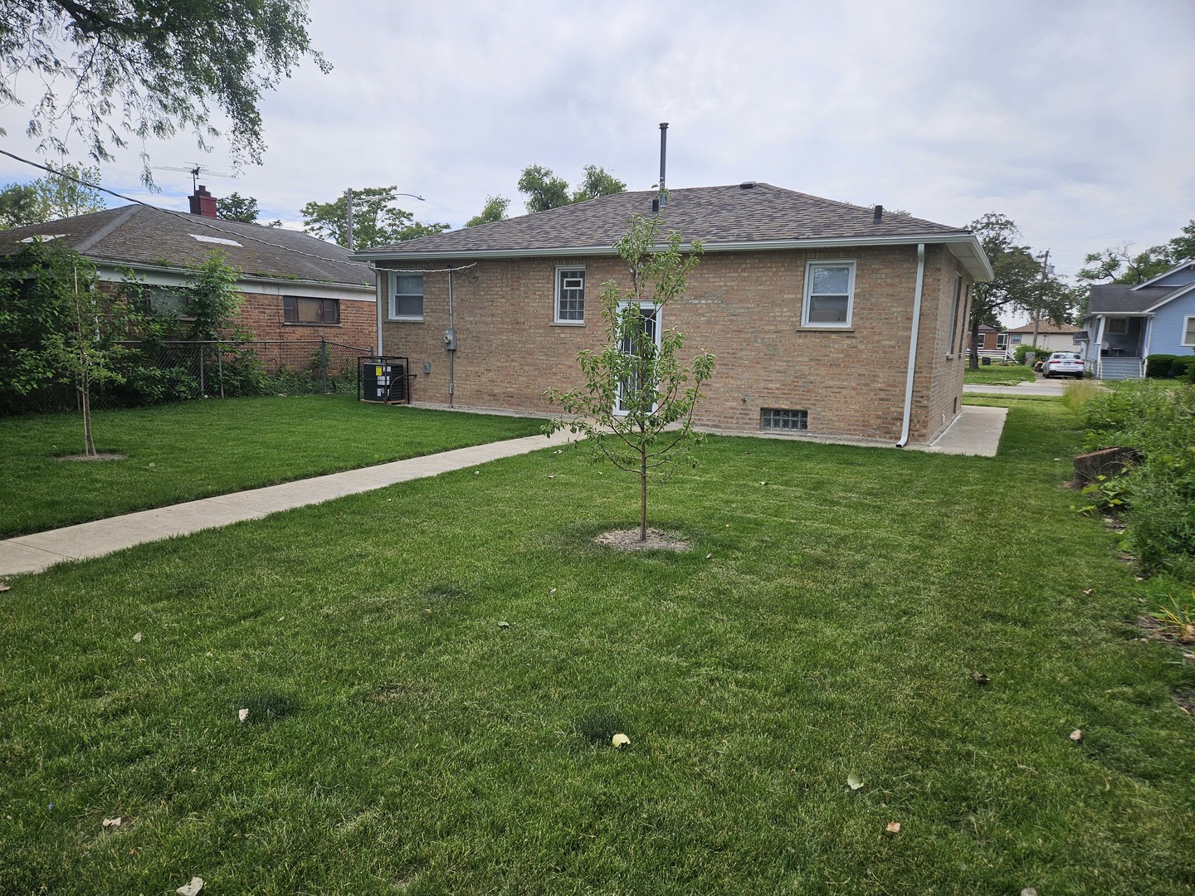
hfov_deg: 73.9
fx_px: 794
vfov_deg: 58.9
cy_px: 448
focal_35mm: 23
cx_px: 598
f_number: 1.8
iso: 25
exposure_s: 1/1588
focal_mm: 5.4
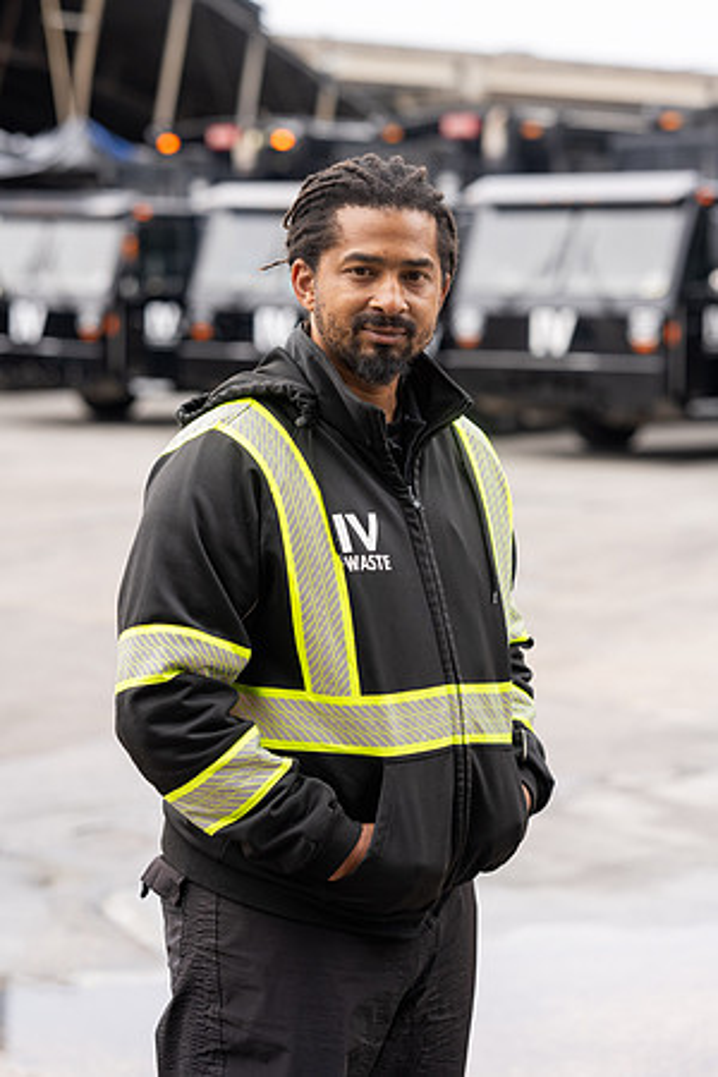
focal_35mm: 85
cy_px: 538
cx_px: 359
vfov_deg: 23.9
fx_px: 2543
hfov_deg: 16.1
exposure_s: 1/800
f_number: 3.2
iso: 200
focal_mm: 85
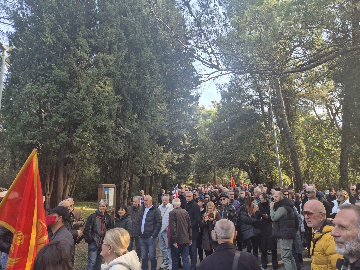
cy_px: 130
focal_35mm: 24
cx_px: 185
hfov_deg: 71.6
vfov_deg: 56.8
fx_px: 250
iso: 40
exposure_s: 1/180
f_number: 1.8
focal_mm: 5.4
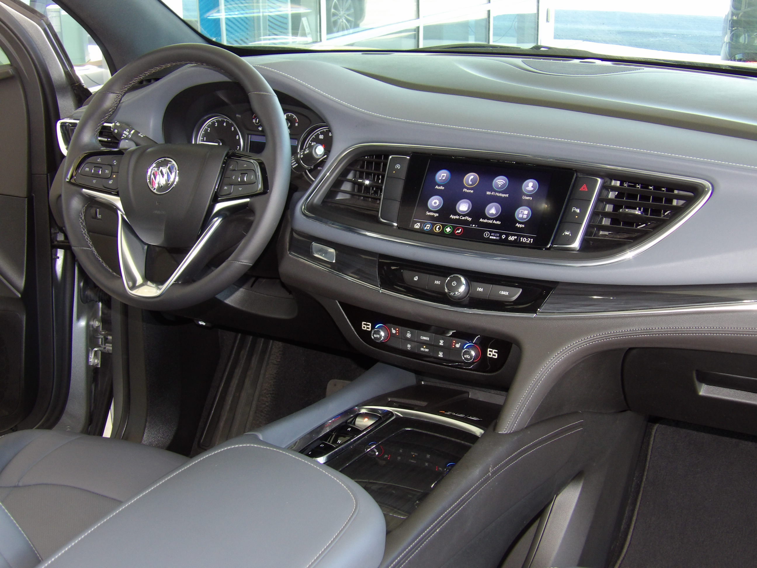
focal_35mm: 46
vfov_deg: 31.5
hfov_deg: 41.2
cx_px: 378
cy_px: 284
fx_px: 1006
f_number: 3.8
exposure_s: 1/31
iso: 200
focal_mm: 8.2
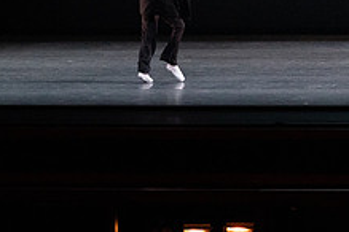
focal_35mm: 228
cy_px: -58
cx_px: 419
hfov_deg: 8.9
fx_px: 2210
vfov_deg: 6.0
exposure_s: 1/500
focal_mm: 86
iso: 12800
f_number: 6.3
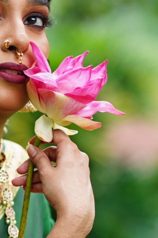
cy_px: 357
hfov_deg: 4.0
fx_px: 2246
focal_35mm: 341
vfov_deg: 6.0
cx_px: -4
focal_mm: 85
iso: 200
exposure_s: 1/320
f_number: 2
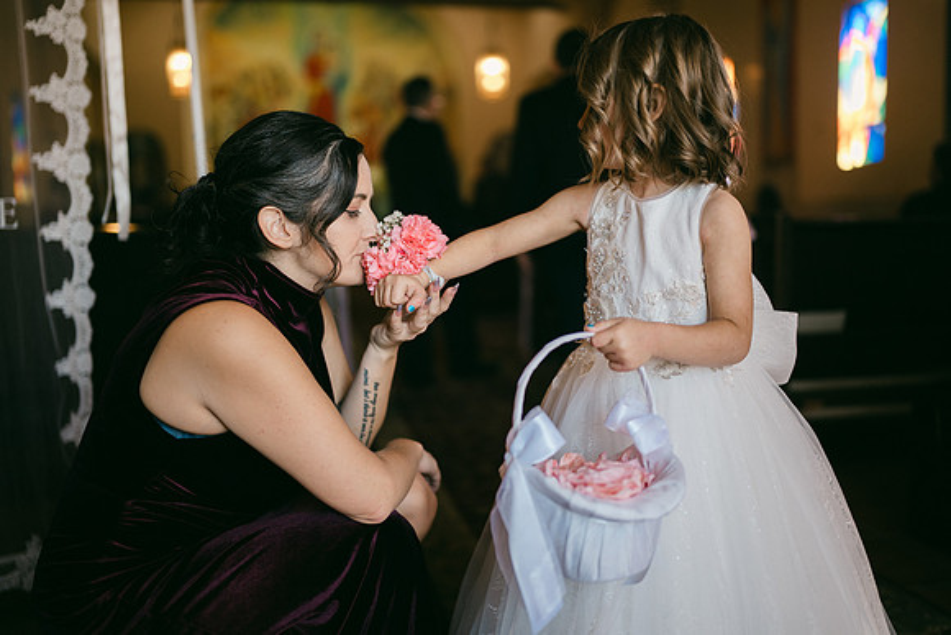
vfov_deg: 37.9
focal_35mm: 35
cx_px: 476
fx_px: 925
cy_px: 318
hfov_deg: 54.4
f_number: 1.2
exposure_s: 1/640
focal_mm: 35
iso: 320
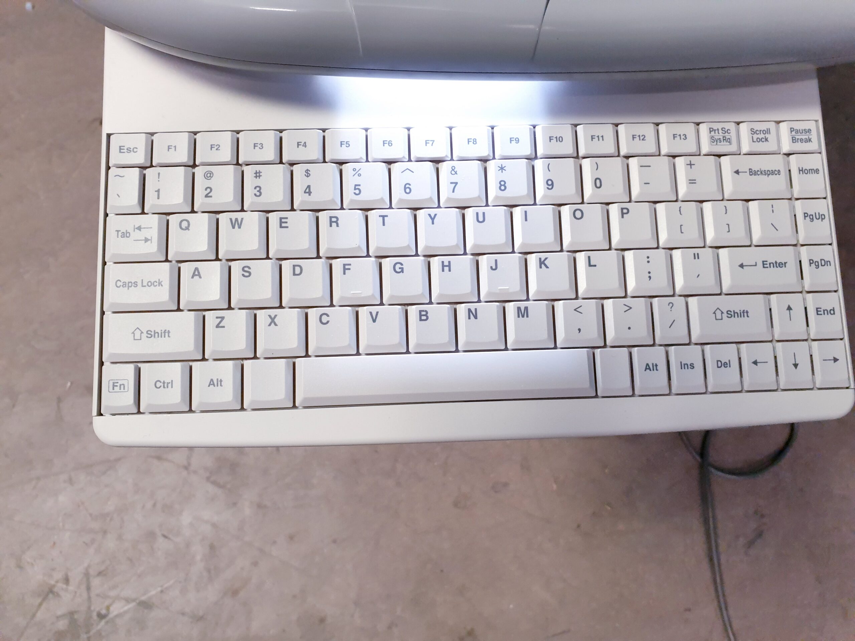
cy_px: 320
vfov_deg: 53.1
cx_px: 428
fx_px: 642
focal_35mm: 26
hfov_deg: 67.3
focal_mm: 4.3
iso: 250
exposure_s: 1/33
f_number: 2.4
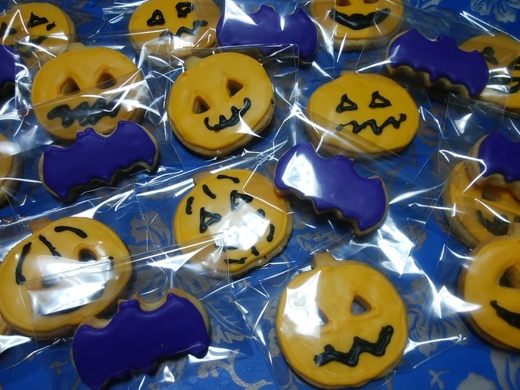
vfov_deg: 53.0
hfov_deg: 67.3
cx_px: 263
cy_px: 209
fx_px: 391
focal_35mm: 26
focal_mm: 3
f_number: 2
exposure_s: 1/25
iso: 40
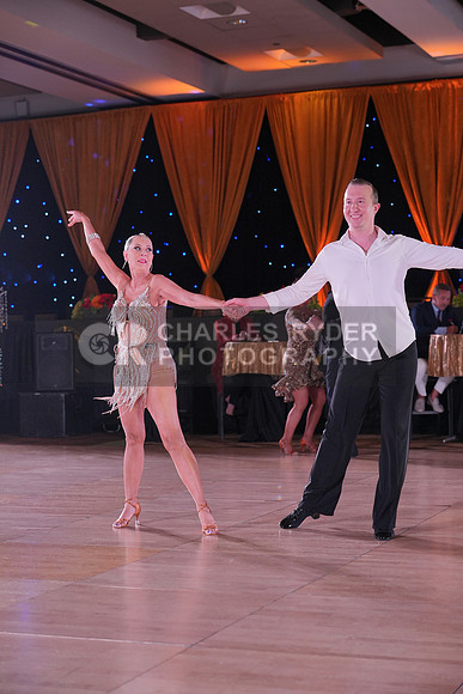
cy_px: 347
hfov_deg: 20.0
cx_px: 232
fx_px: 1311
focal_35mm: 68
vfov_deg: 29.6
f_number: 3.5
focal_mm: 68
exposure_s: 1/400
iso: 1600
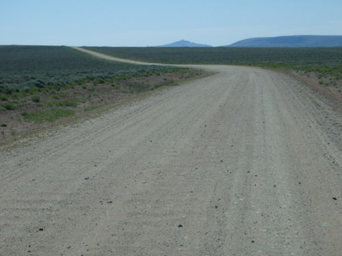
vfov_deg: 18.9
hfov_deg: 25.0
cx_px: 171
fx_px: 771
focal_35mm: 78
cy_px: 128
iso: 160
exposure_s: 1/160
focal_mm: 14
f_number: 16
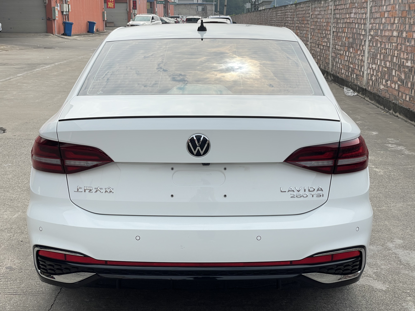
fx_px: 623
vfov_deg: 28.0
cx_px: 208
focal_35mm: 52
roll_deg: +0.5
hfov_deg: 36.8
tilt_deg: -11.6
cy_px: 156
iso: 25
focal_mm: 6
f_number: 2
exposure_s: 1/1229
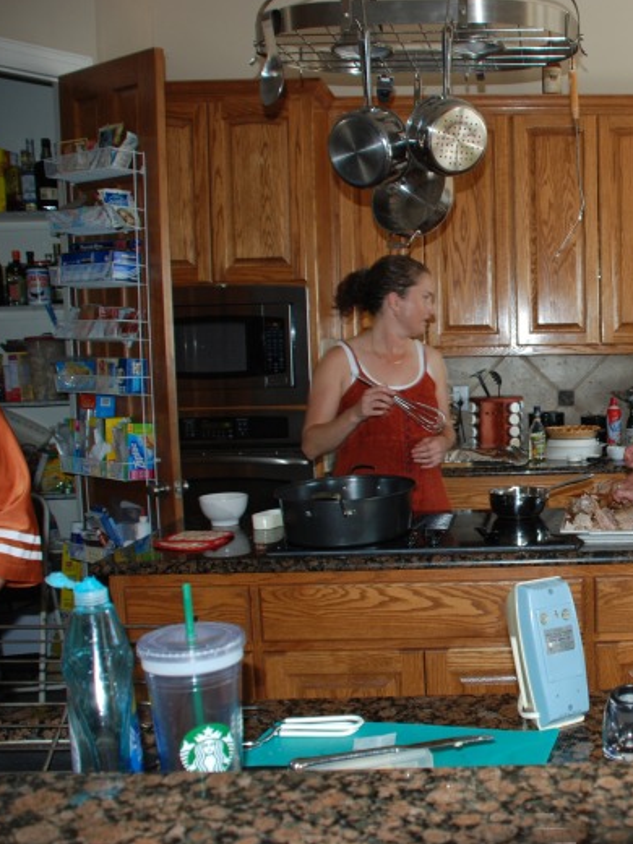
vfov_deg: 46.8
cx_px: 602
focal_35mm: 40
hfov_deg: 33.5
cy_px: 429
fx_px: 975
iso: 200
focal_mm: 18
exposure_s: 1/60
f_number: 3.5
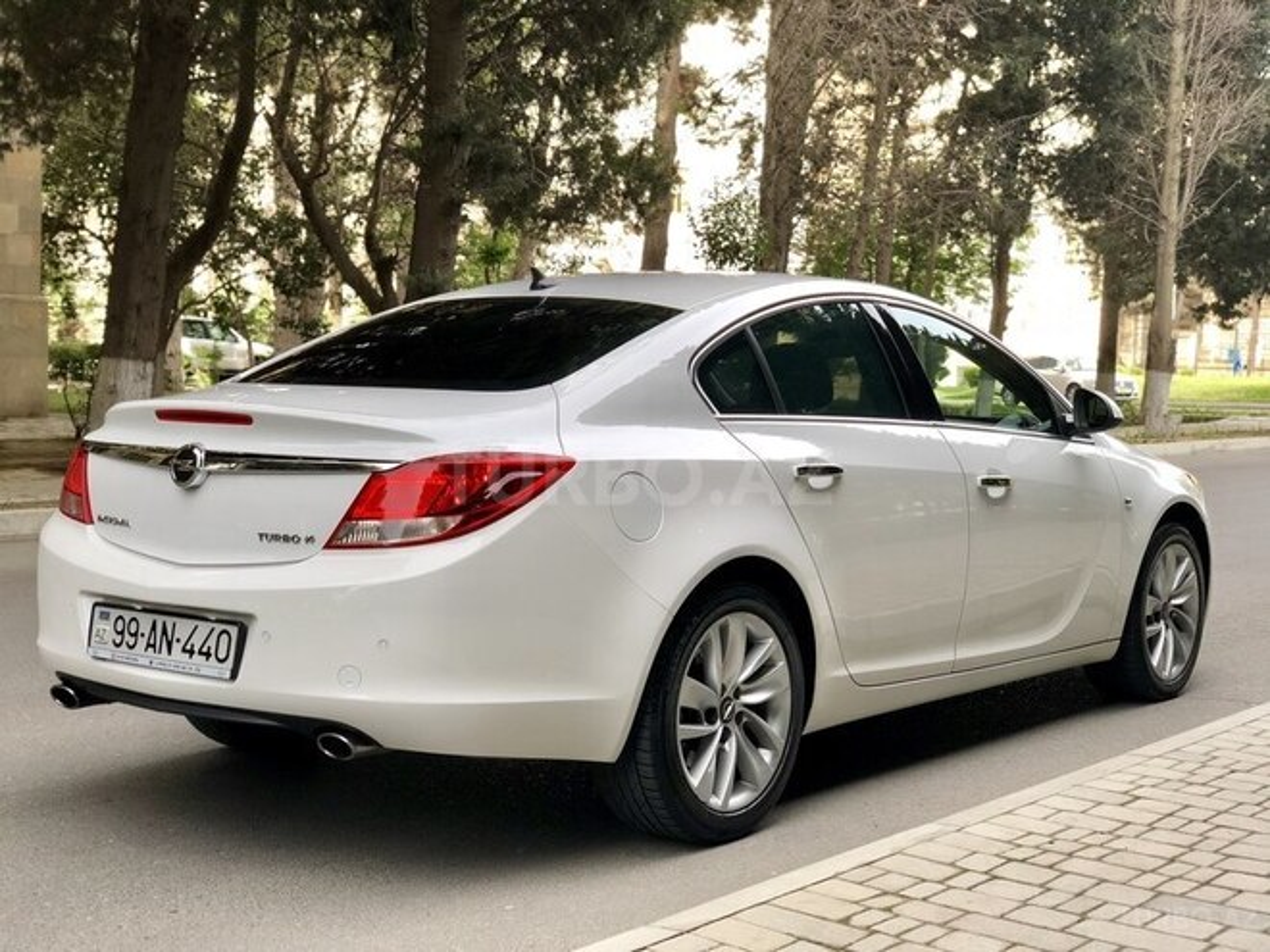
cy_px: 476
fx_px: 1908
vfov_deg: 28.0
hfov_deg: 36.8
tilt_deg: -3.0
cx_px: 635
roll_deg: -1.8
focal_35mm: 52
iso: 20
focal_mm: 6
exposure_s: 1/100
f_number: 2.4
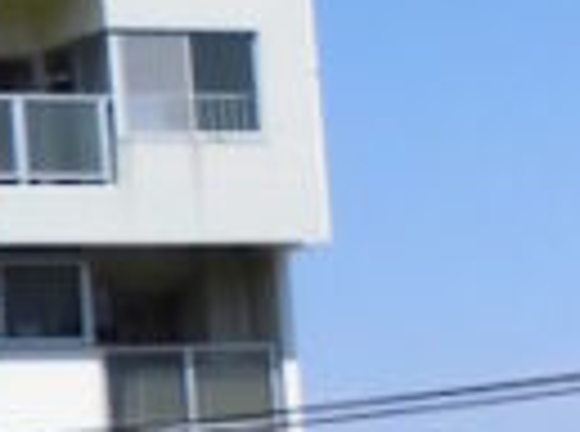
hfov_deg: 8.6
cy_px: 261
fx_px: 3459
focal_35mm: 207
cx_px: -854
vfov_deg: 7.1
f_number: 3.5
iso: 100
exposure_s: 1/800
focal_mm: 4.6
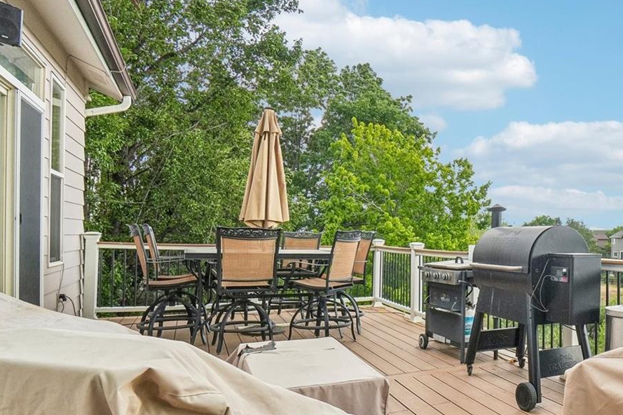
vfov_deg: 47.7
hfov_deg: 59.8
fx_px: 467
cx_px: 532
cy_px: 243
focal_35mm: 27
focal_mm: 10
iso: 400
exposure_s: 1/200
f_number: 8
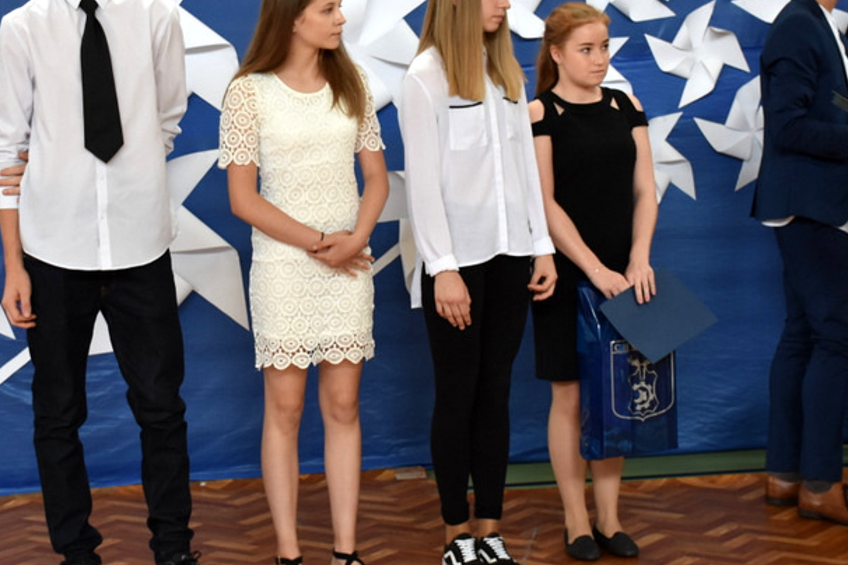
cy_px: 150
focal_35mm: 101
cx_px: 348
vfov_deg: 13.5
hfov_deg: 20.2
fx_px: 2379
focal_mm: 34
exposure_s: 1/80
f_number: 4.5
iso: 800
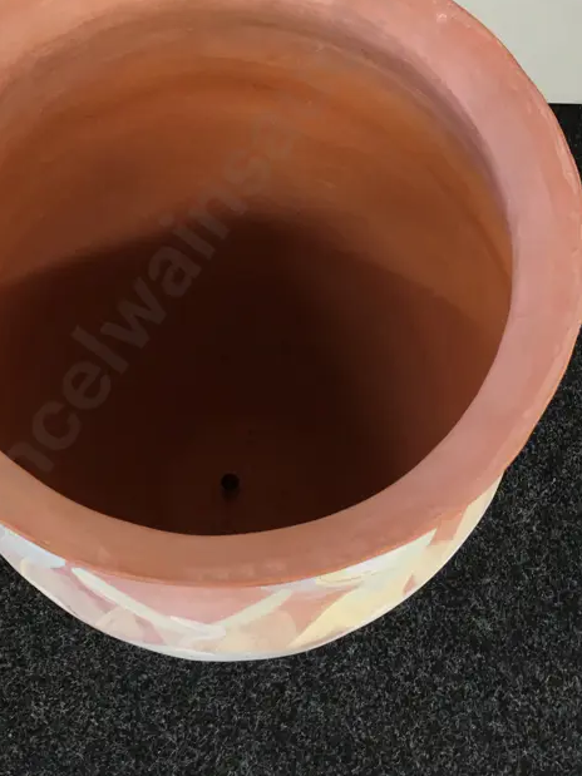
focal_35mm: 48
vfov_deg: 38.5
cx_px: 236
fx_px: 1076
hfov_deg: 30.2
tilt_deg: -57.2
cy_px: 184
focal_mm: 4.15
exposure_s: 1/17
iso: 50
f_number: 2.2
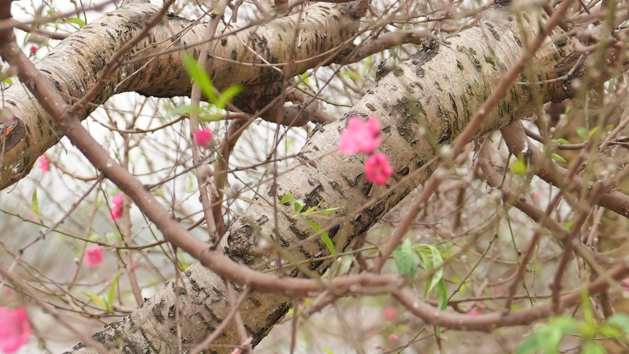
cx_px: 177
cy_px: 39
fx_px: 2819
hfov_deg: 12.7
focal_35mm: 169
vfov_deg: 7.2
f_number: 2.8
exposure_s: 1/2500
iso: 1250
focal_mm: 39
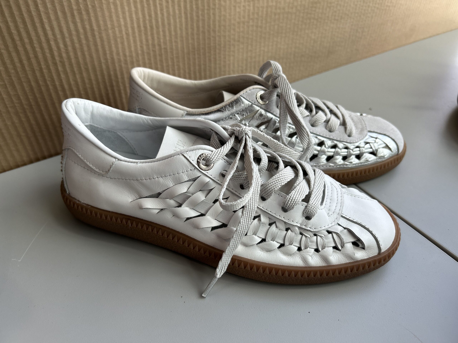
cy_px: 172
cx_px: 229
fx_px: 344
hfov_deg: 67.3
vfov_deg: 53.1
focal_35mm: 26
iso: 50
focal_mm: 5.7
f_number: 1.5
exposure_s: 1/439
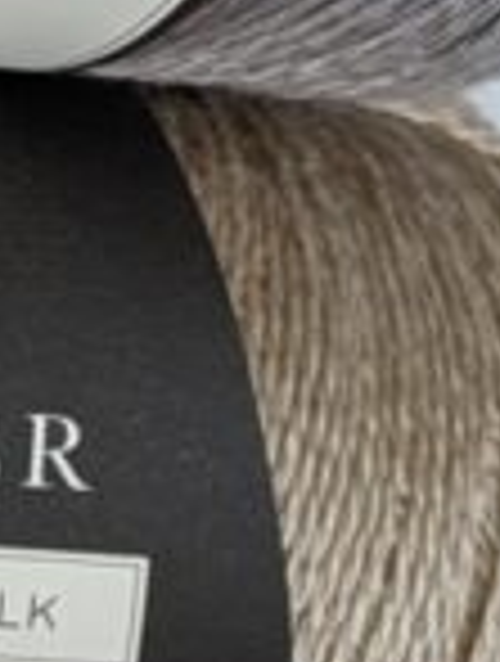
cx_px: -70
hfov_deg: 4.4
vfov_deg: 5.8
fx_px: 6539
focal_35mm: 341
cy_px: -207
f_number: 1.68
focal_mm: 6.9
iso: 29
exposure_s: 1/123
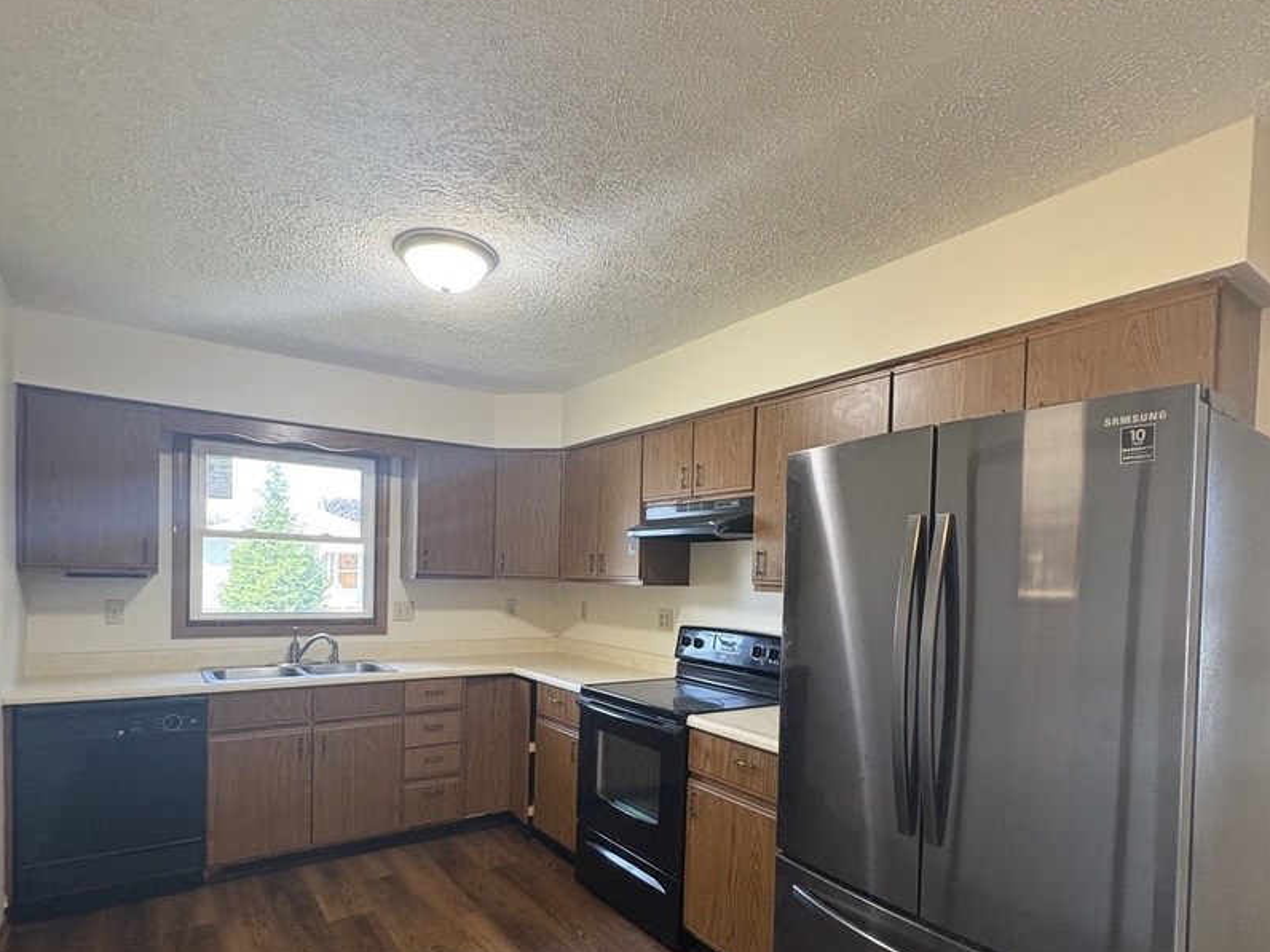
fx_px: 697
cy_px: 595
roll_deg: -2.0
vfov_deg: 67.6
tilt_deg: -0.1
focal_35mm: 19
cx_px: 643
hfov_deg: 84.7
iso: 400
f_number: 2.2
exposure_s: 1/60
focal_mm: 2.22
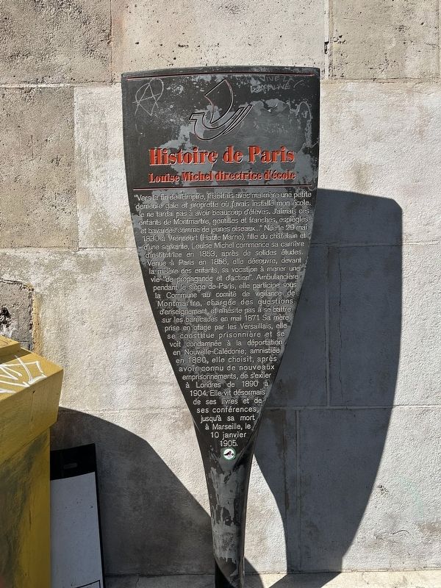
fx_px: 408
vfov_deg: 71.6
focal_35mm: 24
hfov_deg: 56.8
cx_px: 220
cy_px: 294
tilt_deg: +2.7
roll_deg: +1.0
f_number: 1.78
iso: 80
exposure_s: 1/4348
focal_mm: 6.86
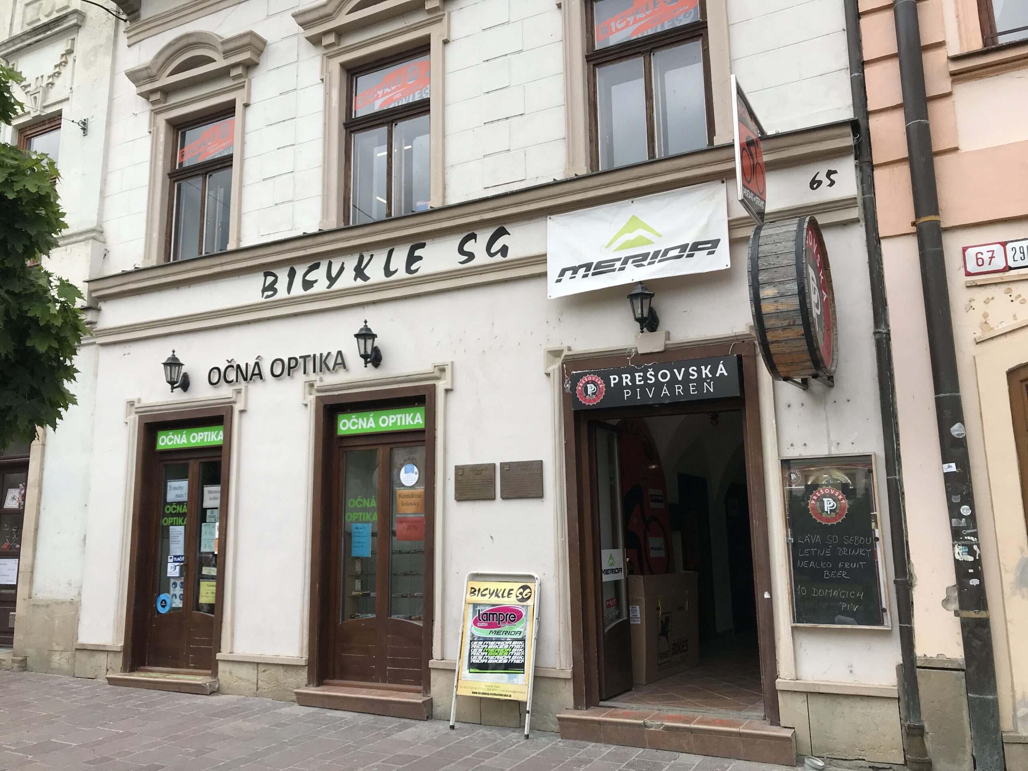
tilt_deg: +11.5
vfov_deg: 49.7
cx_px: 514
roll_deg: +2.8
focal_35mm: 28
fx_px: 832
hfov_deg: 63.4
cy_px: 386
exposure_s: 1/1277
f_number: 1.8
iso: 20
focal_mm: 3.99
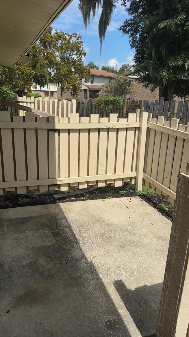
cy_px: 173
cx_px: 88
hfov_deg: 42.9
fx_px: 240
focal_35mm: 27
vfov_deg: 69.8
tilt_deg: -18.2
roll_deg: -2.2
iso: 50
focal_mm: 6.76
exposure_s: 1/20000
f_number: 1.78
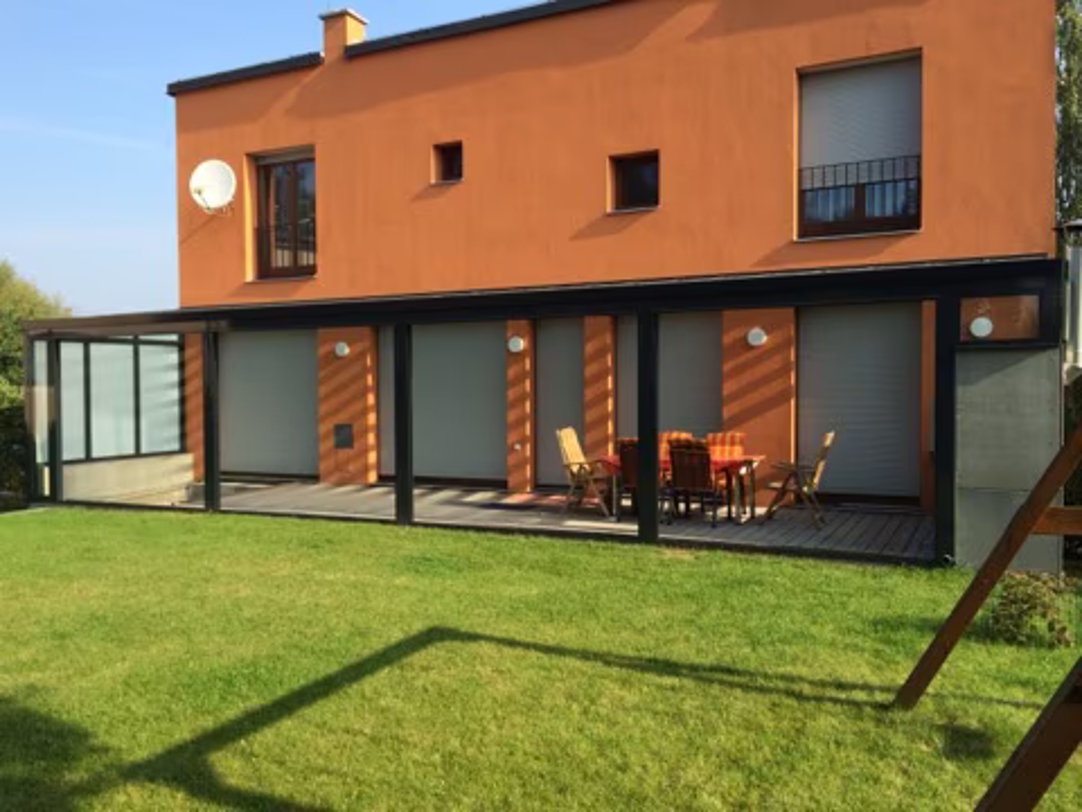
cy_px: 406
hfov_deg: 60.0
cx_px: 541
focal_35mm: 30
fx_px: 938
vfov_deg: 46.8
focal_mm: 4.12
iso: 32
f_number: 2.2
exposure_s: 1/933
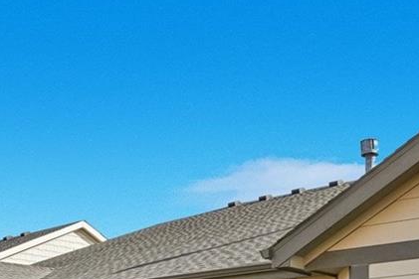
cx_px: 316
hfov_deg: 34.3
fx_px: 664
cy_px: 392
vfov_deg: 20.9
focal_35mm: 57
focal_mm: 10
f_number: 8
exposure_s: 1/500
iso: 400
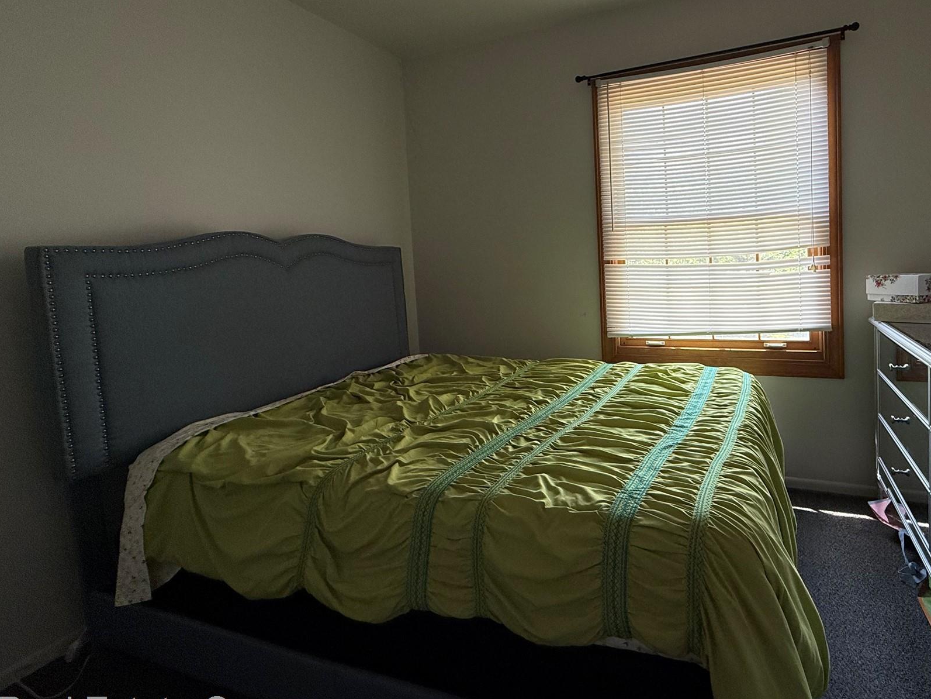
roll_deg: +3.0
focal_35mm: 18
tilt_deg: -3.2
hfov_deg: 85.9
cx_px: 588
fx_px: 484
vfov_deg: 71.0
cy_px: 289
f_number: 2.2
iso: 125
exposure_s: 1/99
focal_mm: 2.22
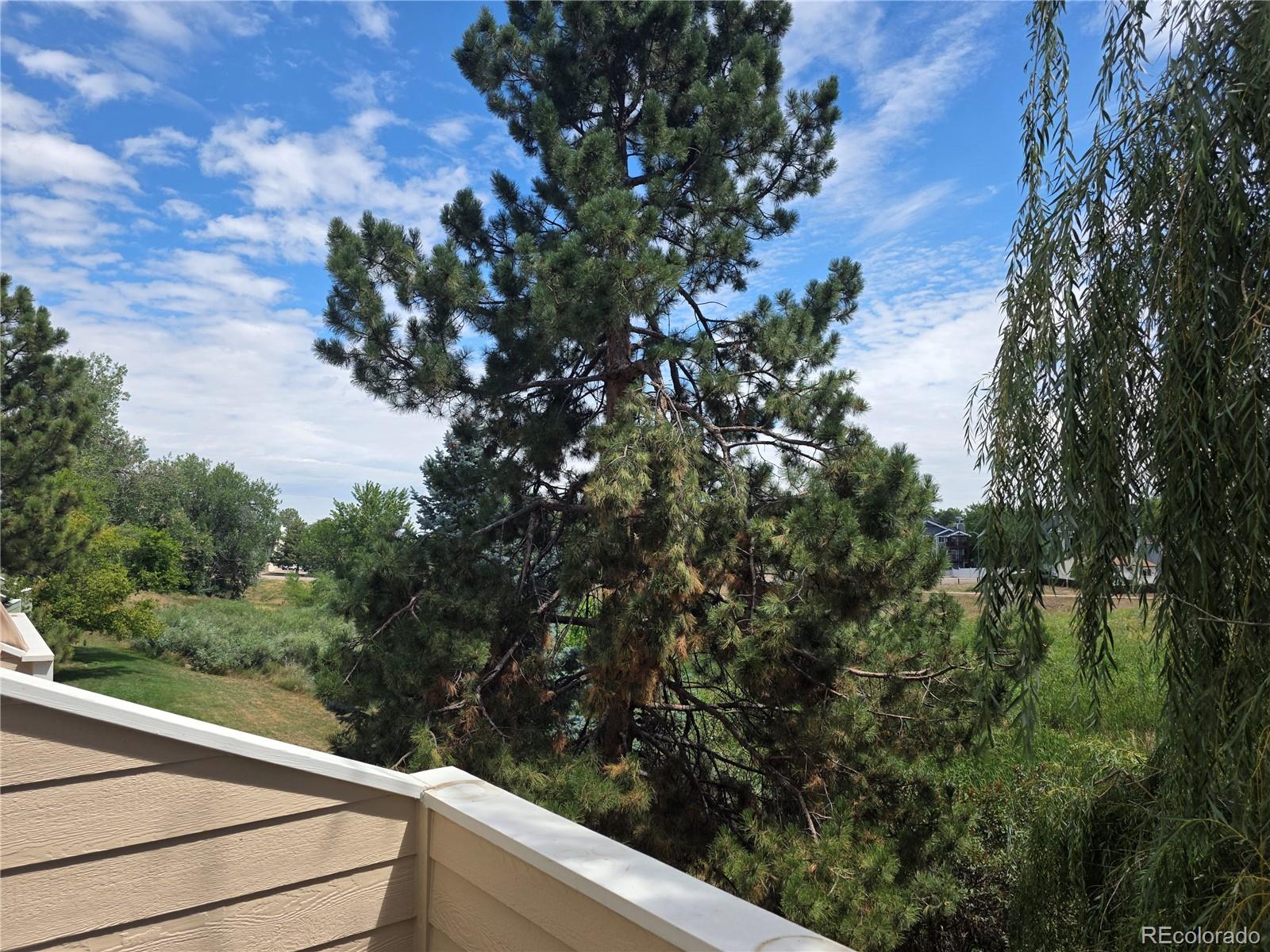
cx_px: 635
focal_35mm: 23
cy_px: 476
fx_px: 844
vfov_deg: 58.9
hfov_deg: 73.9
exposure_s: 1/4237
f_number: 1.7
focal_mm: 6.3
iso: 80
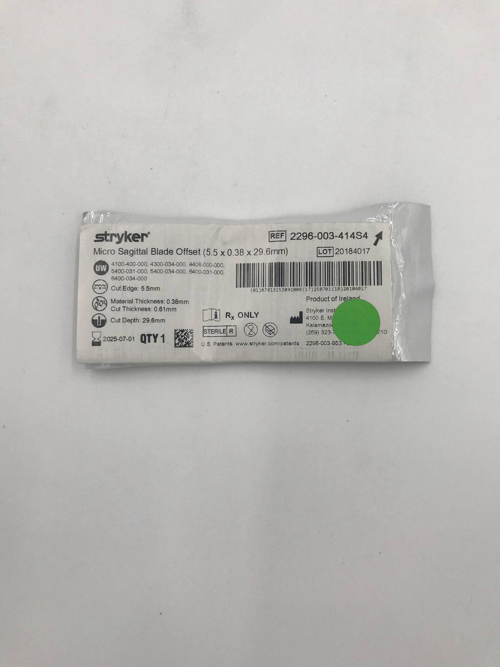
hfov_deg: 49.7
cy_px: 334
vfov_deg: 63.4
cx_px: 250
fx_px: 539
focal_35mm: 28
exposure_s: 1/318
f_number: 1.8
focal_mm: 3.99
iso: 20
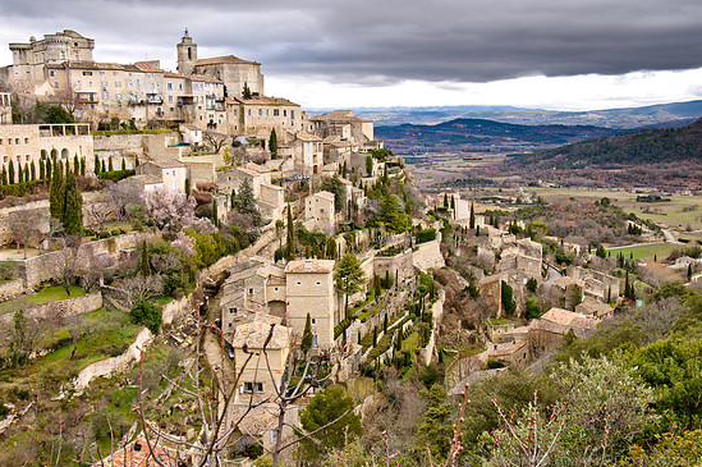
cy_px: 227
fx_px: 740
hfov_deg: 50.7
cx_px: 364
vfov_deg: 35.0
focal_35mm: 38
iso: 200
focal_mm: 24
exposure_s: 1/250
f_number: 8
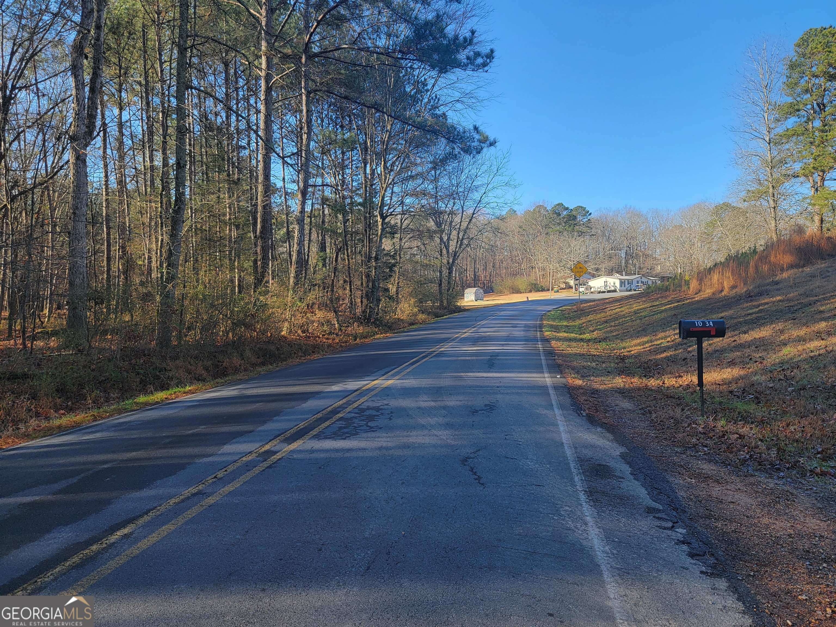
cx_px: 418
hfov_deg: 71.6
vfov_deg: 56.8
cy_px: 314
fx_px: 580
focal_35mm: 24
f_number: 1.8
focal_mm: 6.7
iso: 16
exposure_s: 1/197
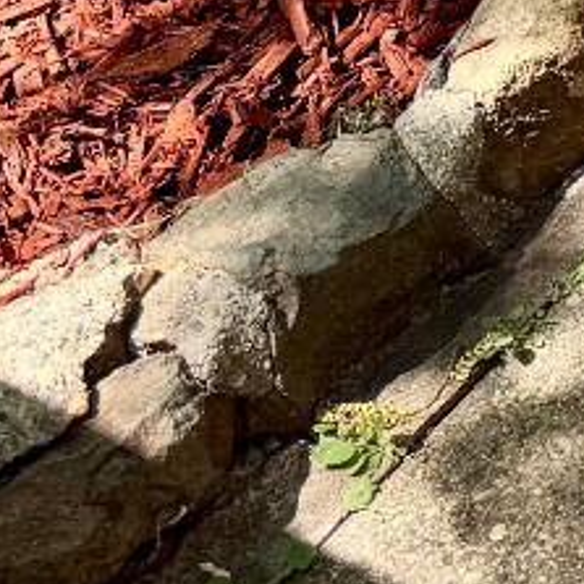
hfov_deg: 10.7
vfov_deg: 10.5
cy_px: -811
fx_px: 2729
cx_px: 1330
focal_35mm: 143
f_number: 1.78
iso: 80
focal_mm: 6.76
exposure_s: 1/995
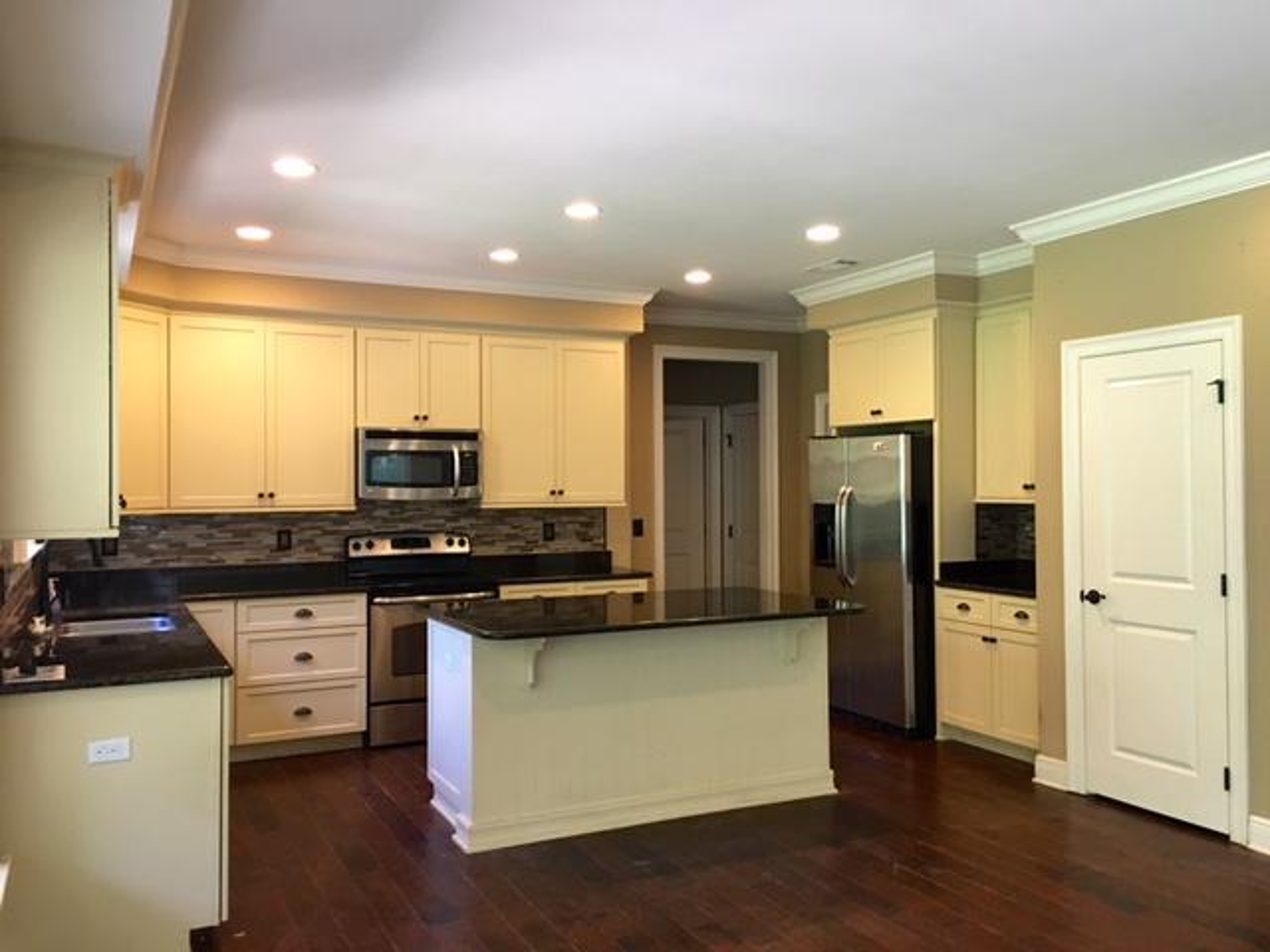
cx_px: 635
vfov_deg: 48.2
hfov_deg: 61.7
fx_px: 1064
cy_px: 476
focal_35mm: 29
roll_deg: +0.6
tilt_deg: -0.1
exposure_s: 1/15
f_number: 2.2
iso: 64
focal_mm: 4.15
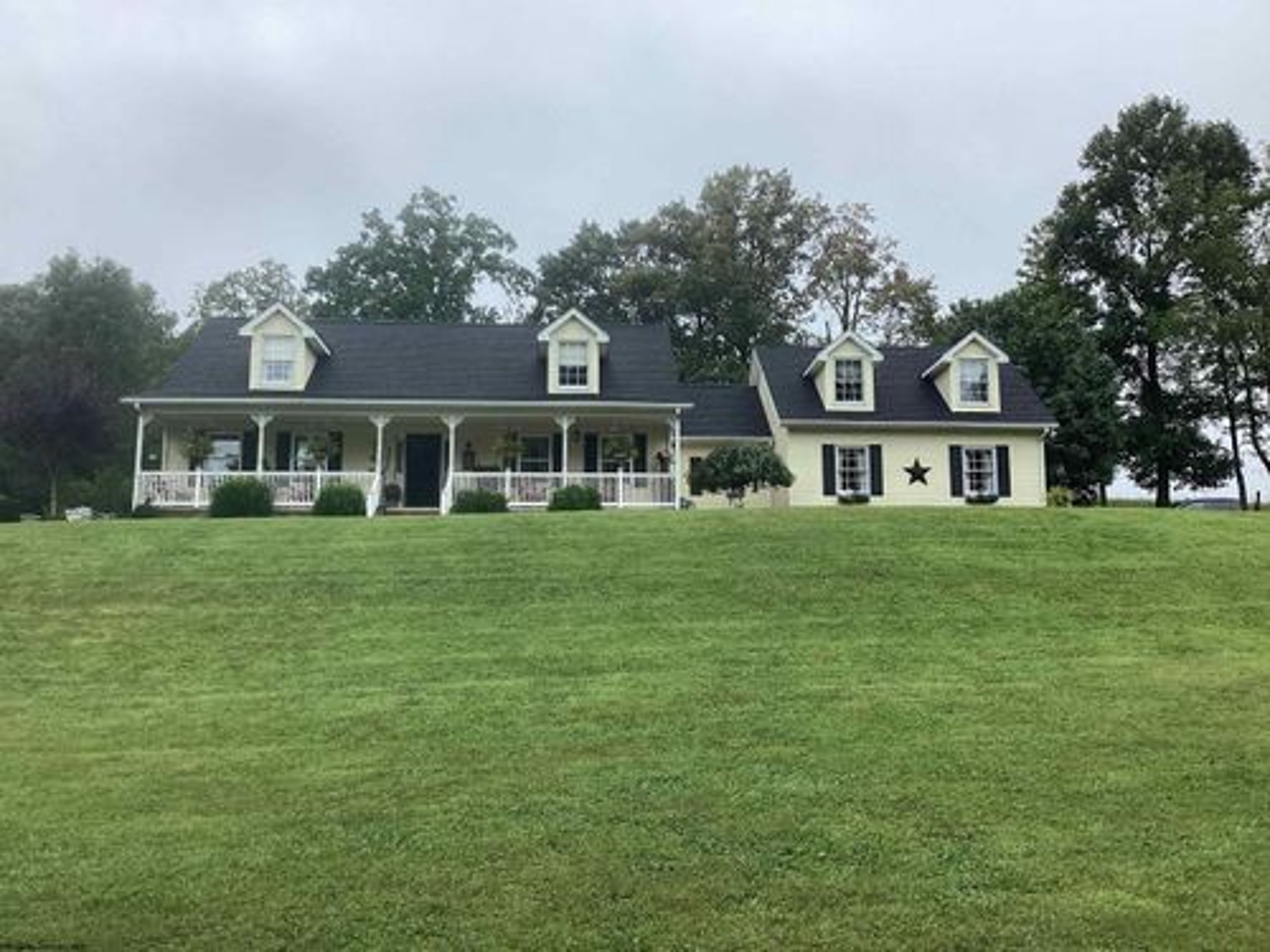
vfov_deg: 45.4
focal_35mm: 31
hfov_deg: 58.4
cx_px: 635
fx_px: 1137
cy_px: 476
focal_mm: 3.3
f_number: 2.4
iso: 25
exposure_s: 1/337
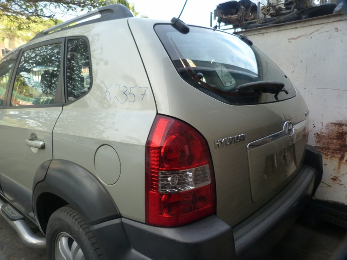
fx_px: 251
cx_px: 174
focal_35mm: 25
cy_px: 130
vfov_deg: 54.9
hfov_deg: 69.4
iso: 125
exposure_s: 1/60
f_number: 2.8
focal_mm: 4.5
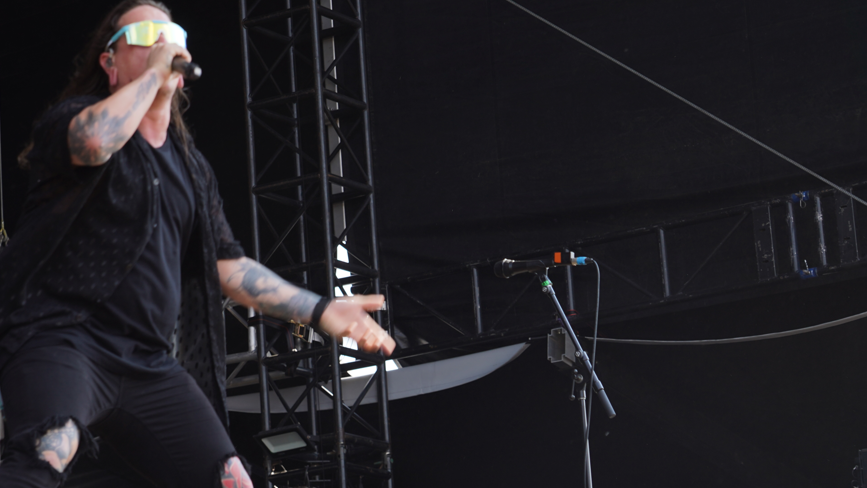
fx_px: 3494
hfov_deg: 14.1
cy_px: 254
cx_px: 251
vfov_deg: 8.0
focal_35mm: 152
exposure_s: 1/125
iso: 100
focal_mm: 93
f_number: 5.6
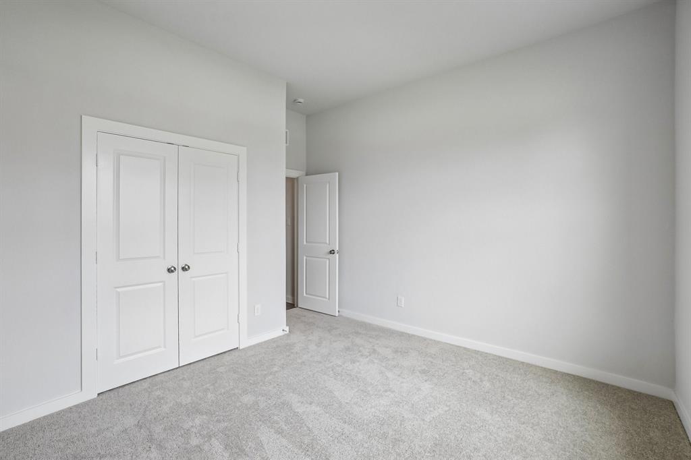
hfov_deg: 100.4
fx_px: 288
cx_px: 346
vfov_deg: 77.3
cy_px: 230
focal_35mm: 15
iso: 400
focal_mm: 10
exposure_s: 1/80
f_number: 8
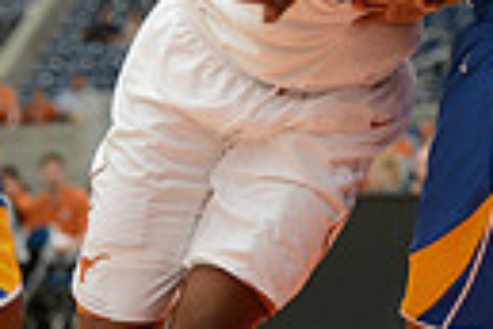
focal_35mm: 272
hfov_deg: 7.5
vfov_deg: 5.0
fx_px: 3725
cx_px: 470
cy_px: 23
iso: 1000
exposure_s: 1/1250
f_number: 2.8
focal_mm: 78
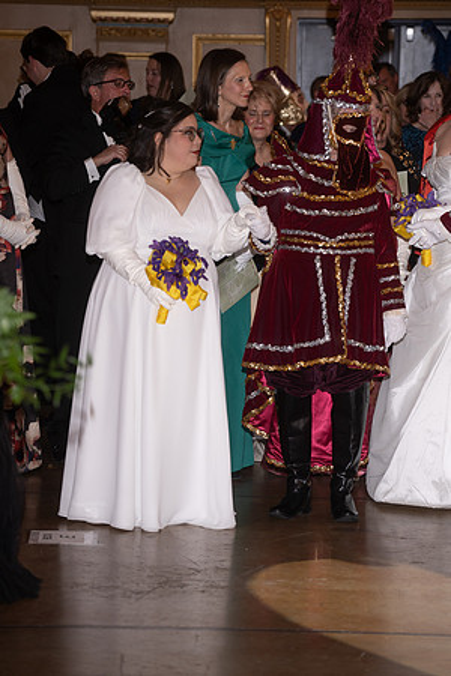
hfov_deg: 9.2
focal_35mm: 149
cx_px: 226
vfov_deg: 13.8
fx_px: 2800
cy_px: 338
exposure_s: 1/60
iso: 320
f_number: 5
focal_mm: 149
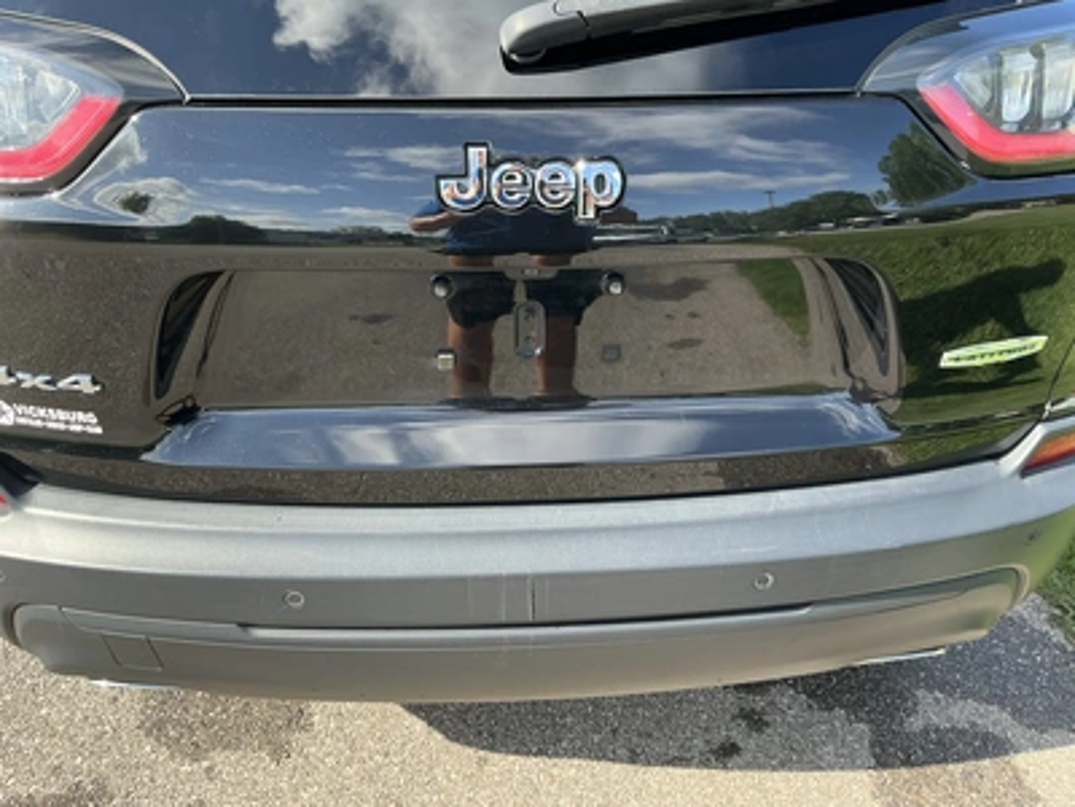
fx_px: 870
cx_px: 538
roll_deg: -1.0
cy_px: 404
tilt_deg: -33.2
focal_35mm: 28
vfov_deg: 49.7
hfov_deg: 63.4
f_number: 1.8
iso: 25
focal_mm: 3
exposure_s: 1/272
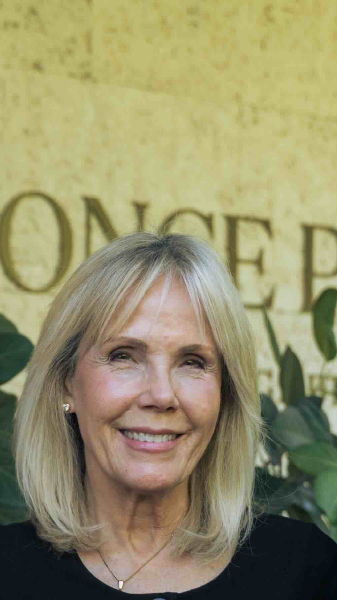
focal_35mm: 141
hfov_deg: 8.6
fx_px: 2238
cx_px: -20
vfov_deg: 14.9
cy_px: 637
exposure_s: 1/160
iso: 320
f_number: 2.8
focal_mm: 34.7
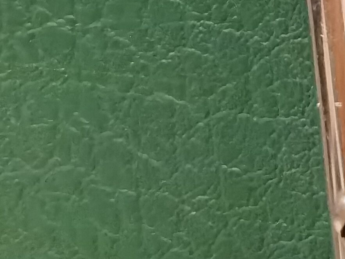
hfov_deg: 9.0
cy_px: 26
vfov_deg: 7.3
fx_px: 2034
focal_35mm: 204
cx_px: 756
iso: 1600
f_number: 1.9
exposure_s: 1/20
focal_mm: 6.71
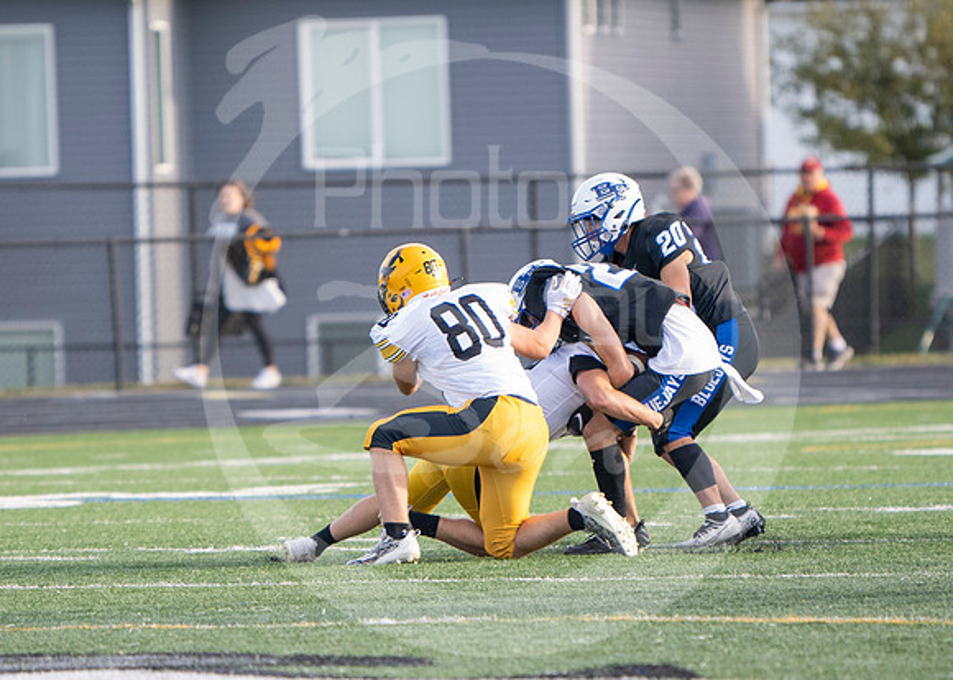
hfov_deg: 3.7
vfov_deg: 2.7
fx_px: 14666
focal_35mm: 542
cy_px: 559
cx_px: 446
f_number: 2.8
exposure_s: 1/1000
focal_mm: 200
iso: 400
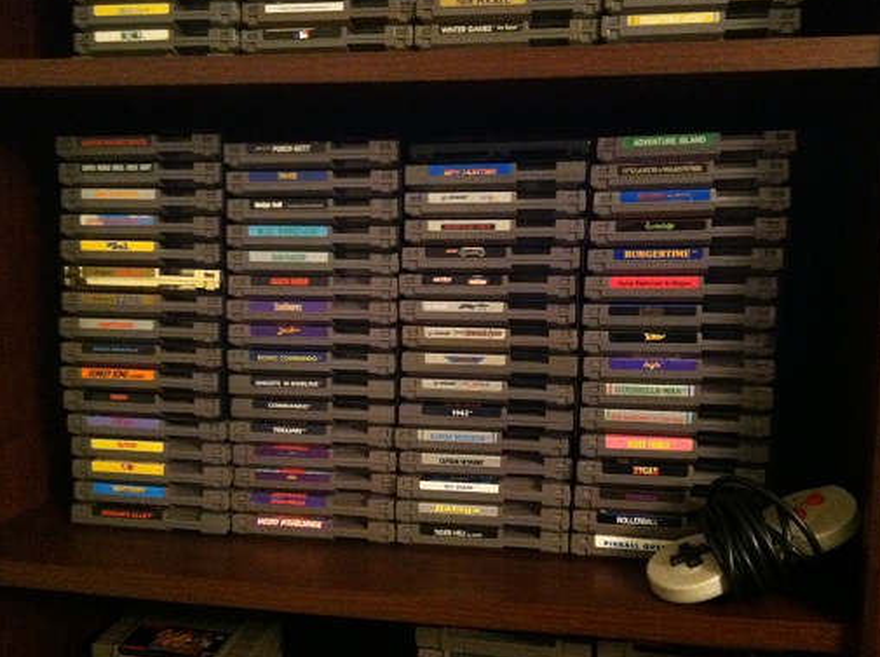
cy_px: 326
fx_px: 914
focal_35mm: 36
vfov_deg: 39.5
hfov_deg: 51.4
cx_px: 450
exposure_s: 1/15
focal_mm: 3.85
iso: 1000
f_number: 2.8
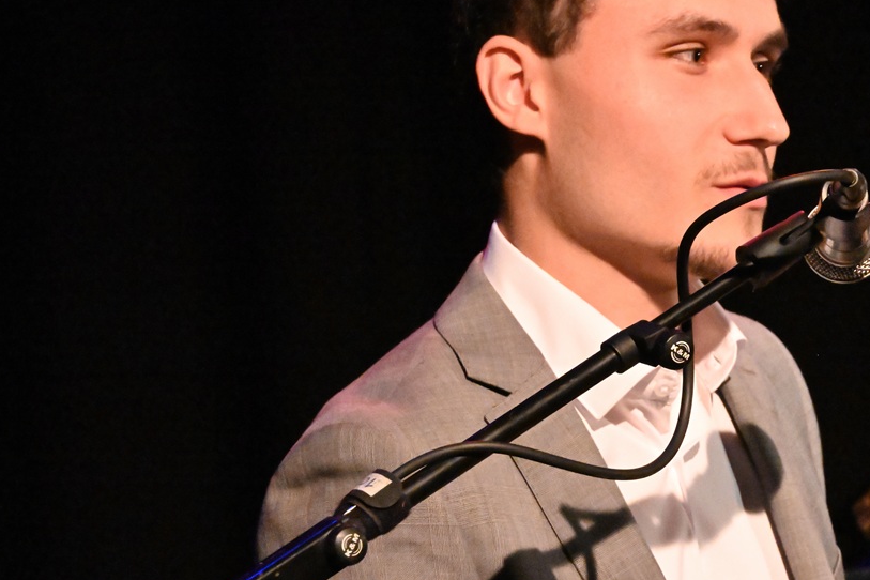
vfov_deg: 3.7
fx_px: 8917
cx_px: 738
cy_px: 322
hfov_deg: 5.6
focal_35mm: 369
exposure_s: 1/100
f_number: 11
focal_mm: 200
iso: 25600
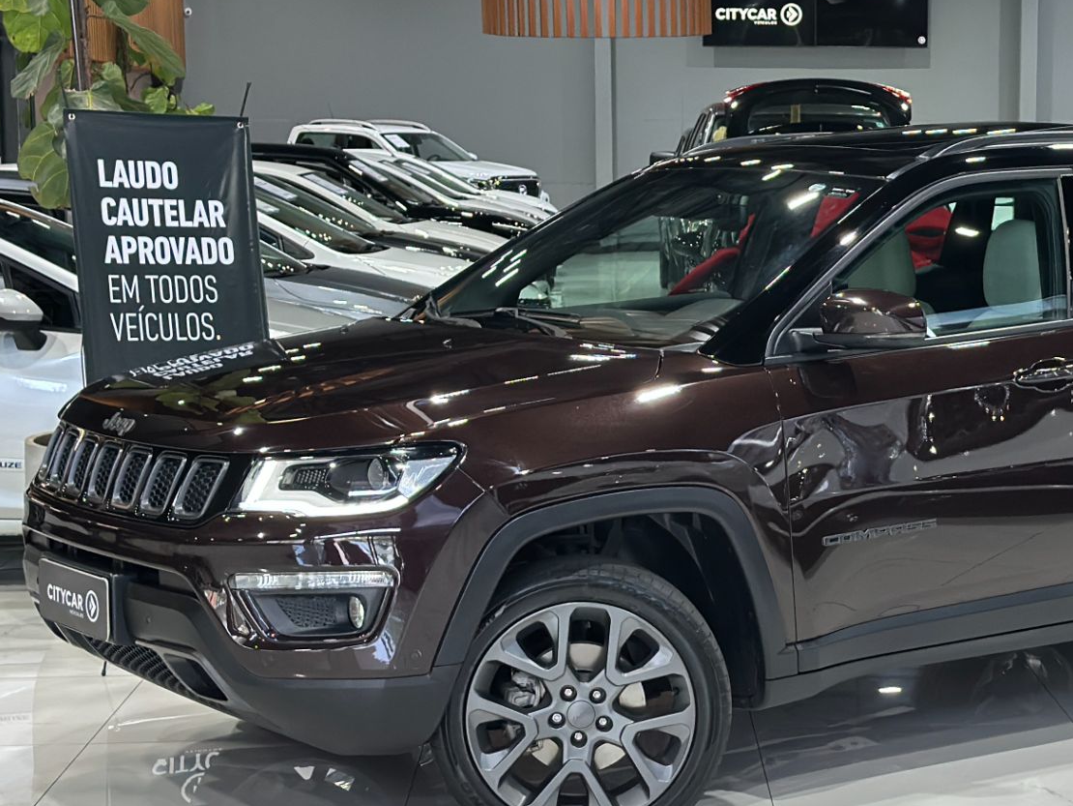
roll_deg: +0.1
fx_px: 2573
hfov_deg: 23.3
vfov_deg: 17.8
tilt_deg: -7.2
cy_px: 436
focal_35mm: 83
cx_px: 789
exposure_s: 1/120
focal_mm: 6.86
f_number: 1.78
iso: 200
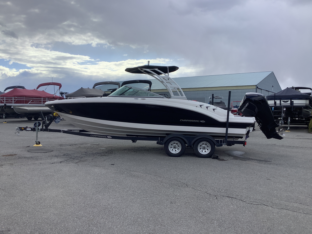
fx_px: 279
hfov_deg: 58.4
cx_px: 156
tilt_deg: -3.1
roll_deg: -0.2
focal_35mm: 31
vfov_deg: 45.4
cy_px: 117
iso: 25
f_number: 2.4
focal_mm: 3.3
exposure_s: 1/1148
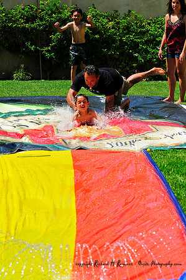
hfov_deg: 13.0
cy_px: 140
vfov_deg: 19.5
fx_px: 816
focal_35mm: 105
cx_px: 93
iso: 200
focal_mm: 70
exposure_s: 1/640
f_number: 7.1
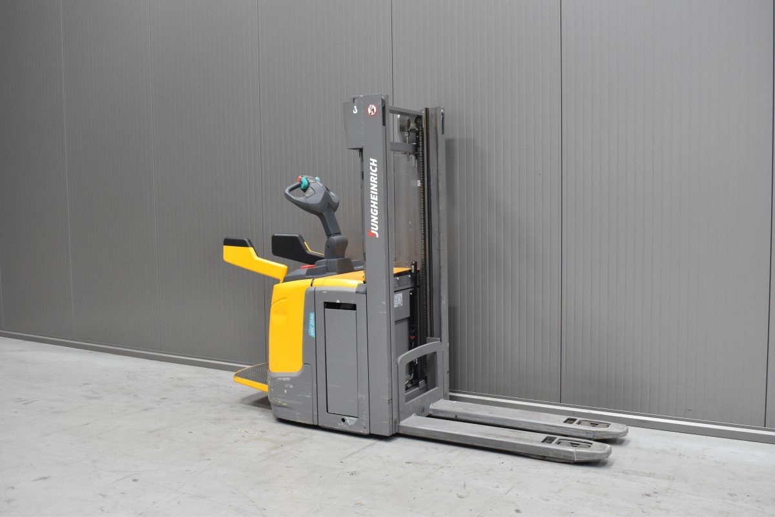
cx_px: 388
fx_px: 743
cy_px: 258
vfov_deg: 38.4
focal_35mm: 34
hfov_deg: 55.1
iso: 2000
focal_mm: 23
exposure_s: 1/50
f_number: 5.6
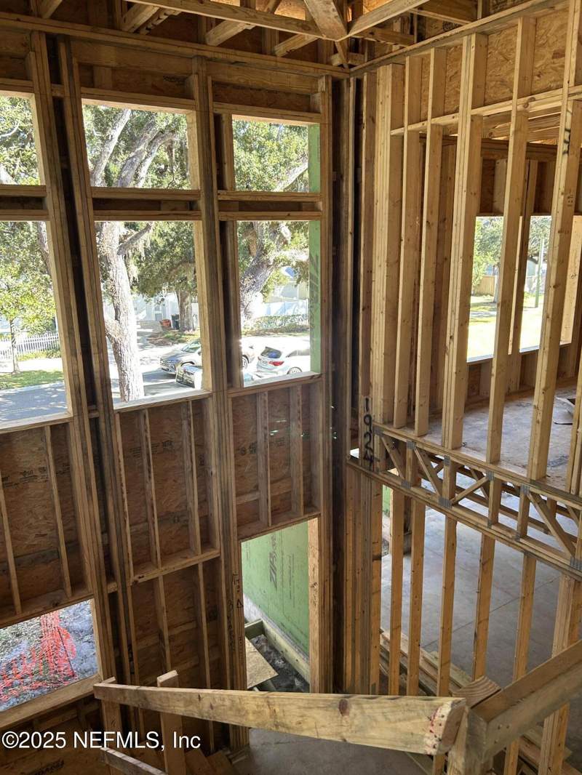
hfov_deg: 53.1
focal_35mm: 26
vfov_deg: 67.3
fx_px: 583
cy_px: 388
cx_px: 291
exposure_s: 1/121
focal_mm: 5.7
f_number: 1.5
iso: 50
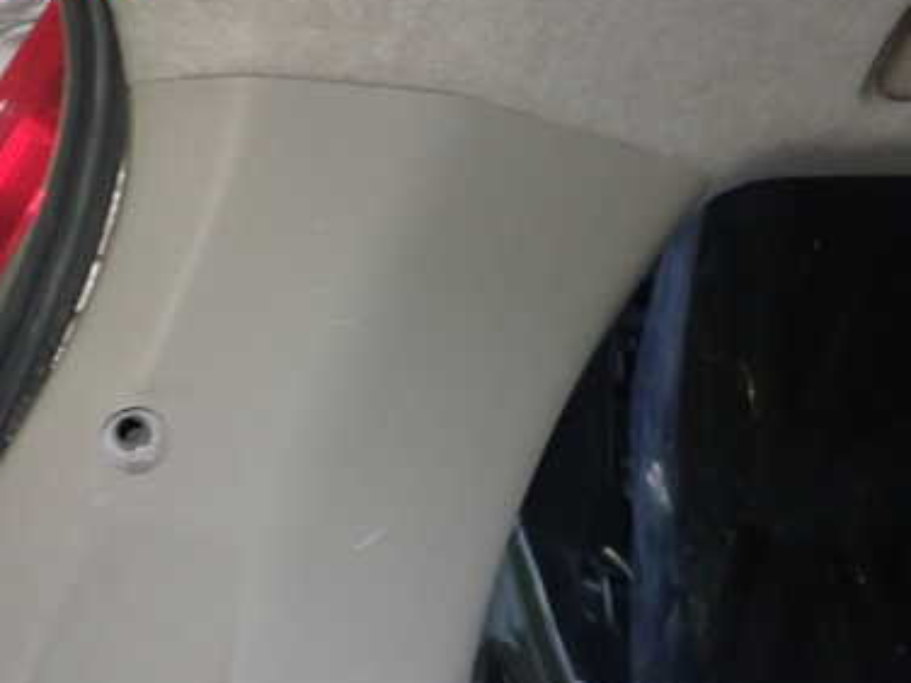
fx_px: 1342
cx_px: 417
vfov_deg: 28.3
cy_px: 489
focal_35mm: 51
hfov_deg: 37.5
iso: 800
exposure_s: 1/25
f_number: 2.4
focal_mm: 5.79
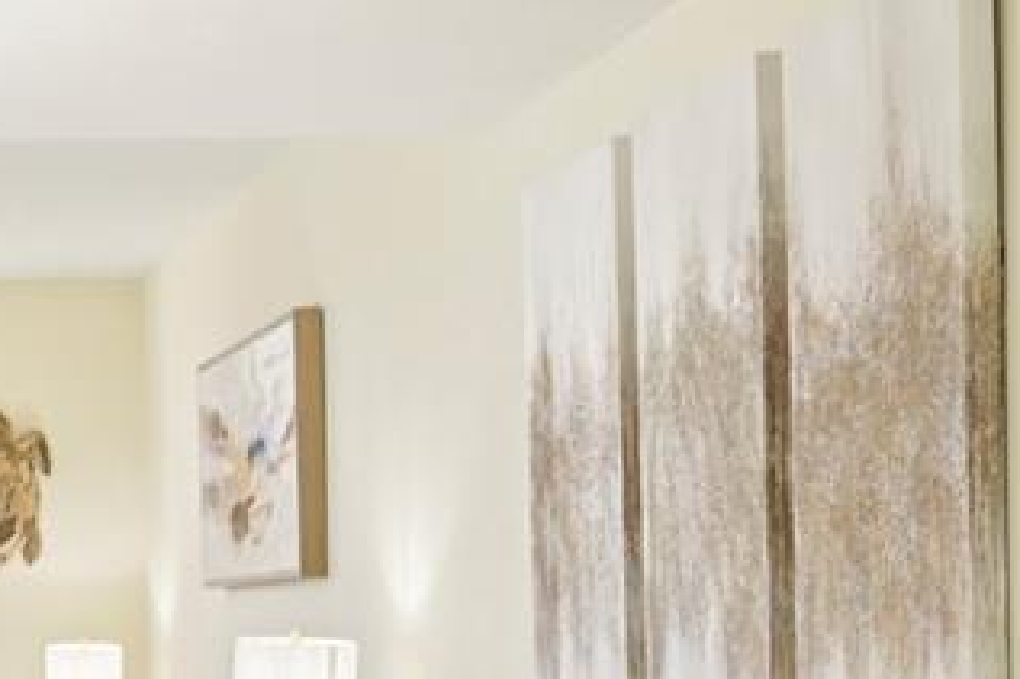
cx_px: -277
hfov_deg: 19.5
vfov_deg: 13.9
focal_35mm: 97
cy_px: 628
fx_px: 2747
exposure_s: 1/160
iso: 400
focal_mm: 30
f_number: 8
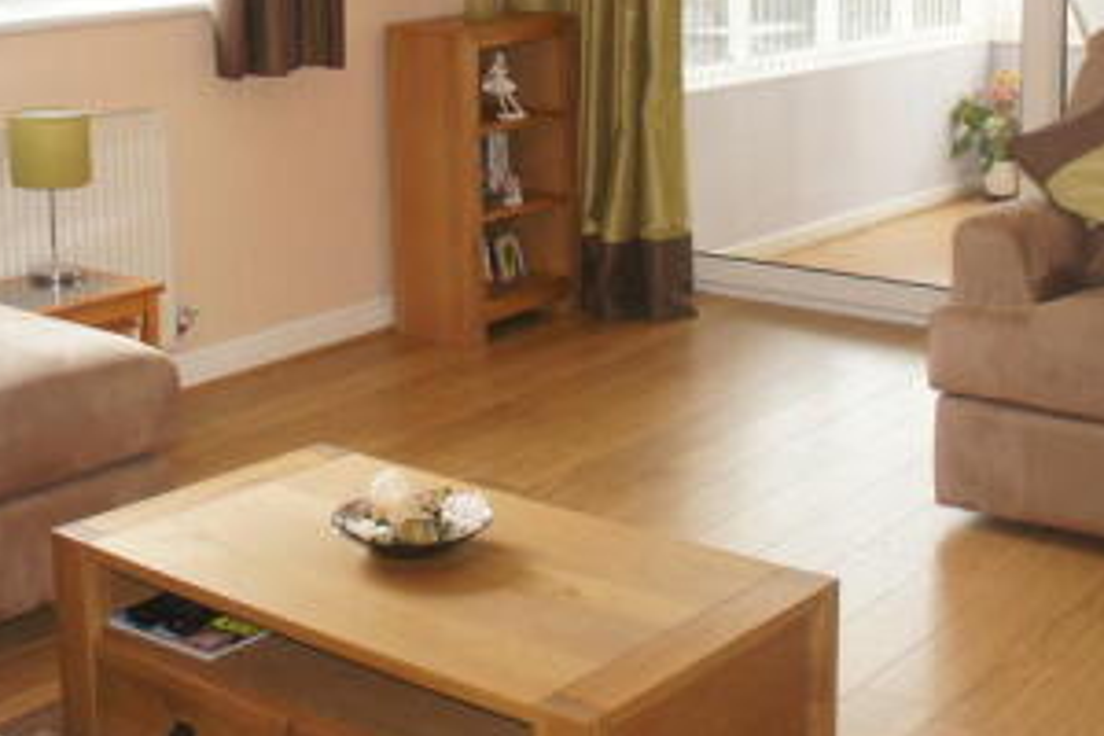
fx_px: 1809
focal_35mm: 59
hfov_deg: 33.9
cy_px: 77
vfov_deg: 22.5
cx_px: 581
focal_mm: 18
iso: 200
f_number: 4
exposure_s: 1/80
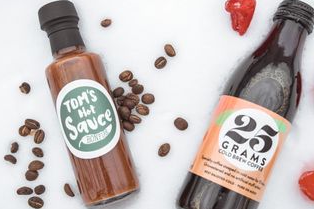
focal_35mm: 57
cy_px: 98
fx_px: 497
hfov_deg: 35.0
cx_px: 171
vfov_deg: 23.8
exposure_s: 1/200
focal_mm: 35
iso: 400
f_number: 8
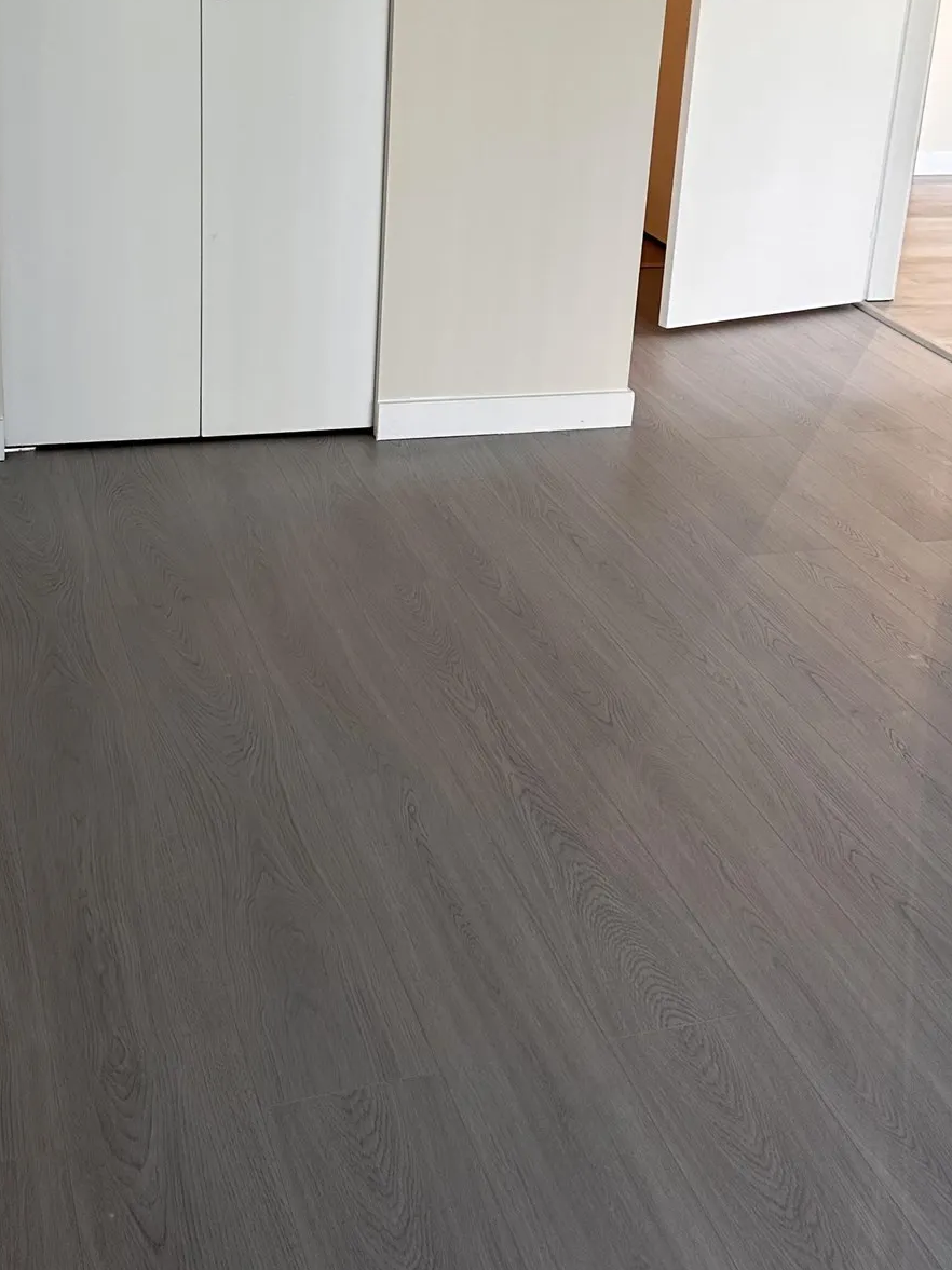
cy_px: 400
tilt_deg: -18.7
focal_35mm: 47
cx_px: 591
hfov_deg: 30.7
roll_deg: -6.0
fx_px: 1724
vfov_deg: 39.8
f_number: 1.78
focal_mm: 6.86
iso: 125
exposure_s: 1/120
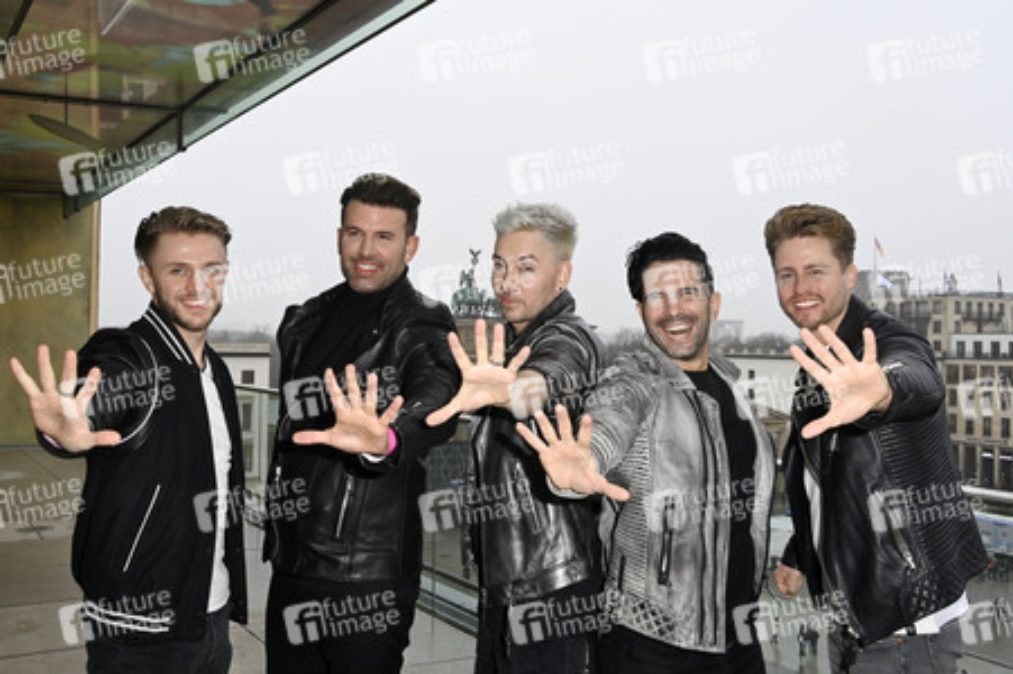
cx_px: 506
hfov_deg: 54.5
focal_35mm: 35
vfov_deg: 37.8
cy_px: 337
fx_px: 984
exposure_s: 1/125
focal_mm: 35
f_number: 10
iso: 1600
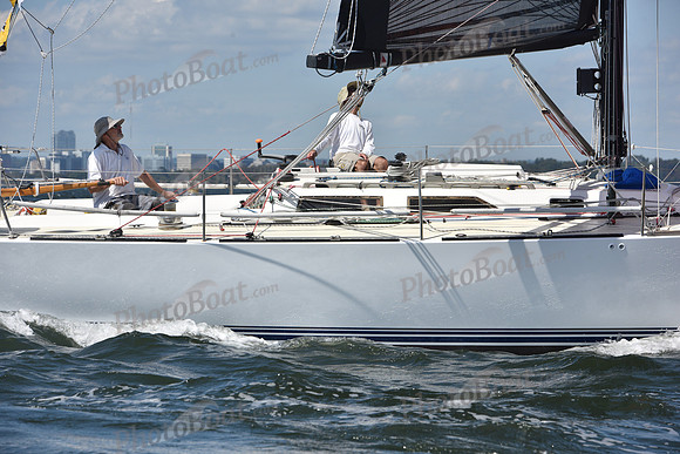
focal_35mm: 175
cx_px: 340
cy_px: 227
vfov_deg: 7.9
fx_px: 3306
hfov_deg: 11.7
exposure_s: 1/1250
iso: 320
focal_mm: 175
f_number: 10
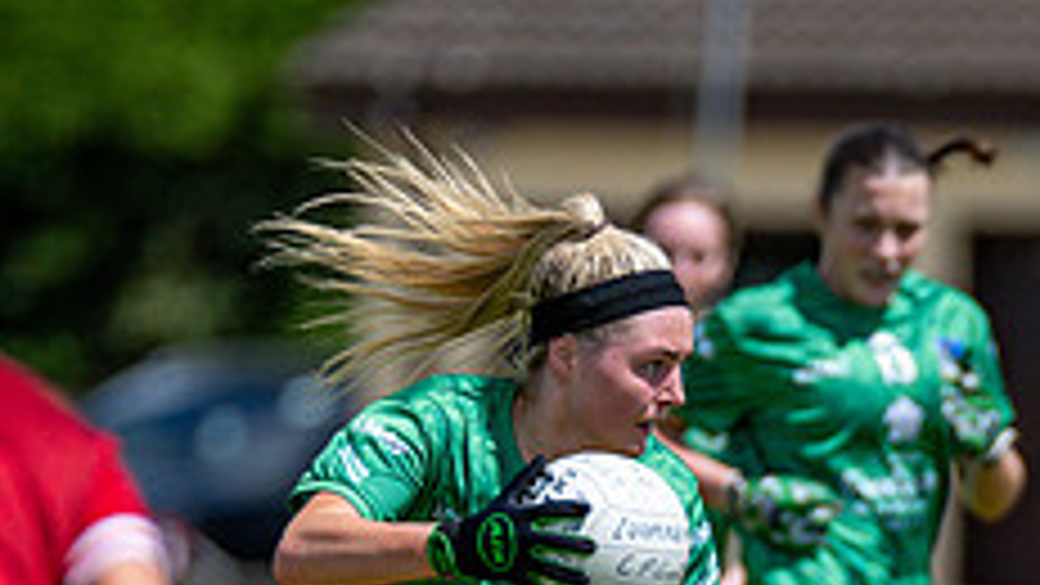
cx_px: 733
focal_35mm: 1071
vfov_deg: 1.1
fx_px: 29538
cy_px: 890
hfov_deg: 2.0
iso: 180
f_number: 2.8
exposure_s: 1/6400
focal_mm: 300
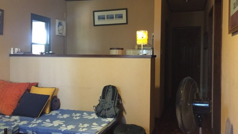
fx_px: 227
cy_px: 63
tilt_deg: +0.4
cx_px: 124
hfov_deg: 55.3
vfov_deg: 32.8
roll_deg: -2.3
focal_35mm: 36
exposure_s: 1/15
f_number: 2.2
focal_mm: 4.15
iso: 320
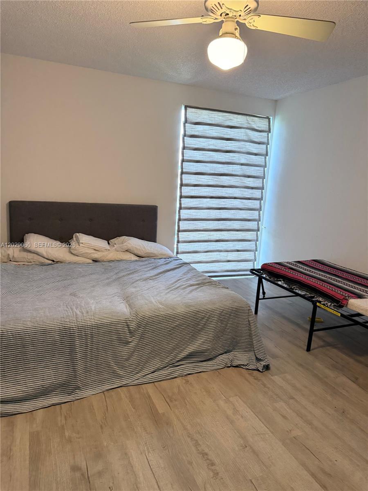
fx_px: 340
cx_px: 184
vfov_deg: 71.6
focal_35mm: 24
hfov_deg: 56.8
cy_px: 246
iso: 400
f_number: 1.78
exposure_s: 1/60
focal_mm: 6.76
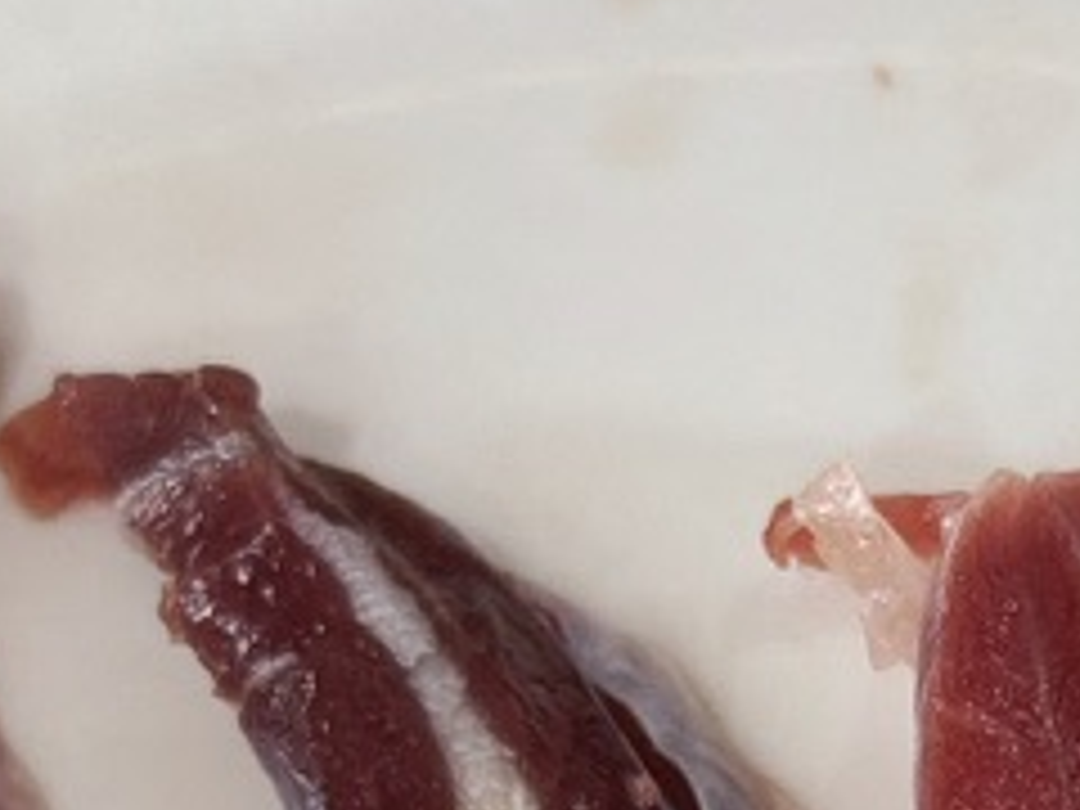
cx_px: 945
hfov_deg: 9.6
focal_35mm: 205
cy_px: 1143
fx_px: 6396
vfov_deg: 7.2
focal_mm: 6.76
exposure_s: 1/81
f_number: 1.78
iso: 100
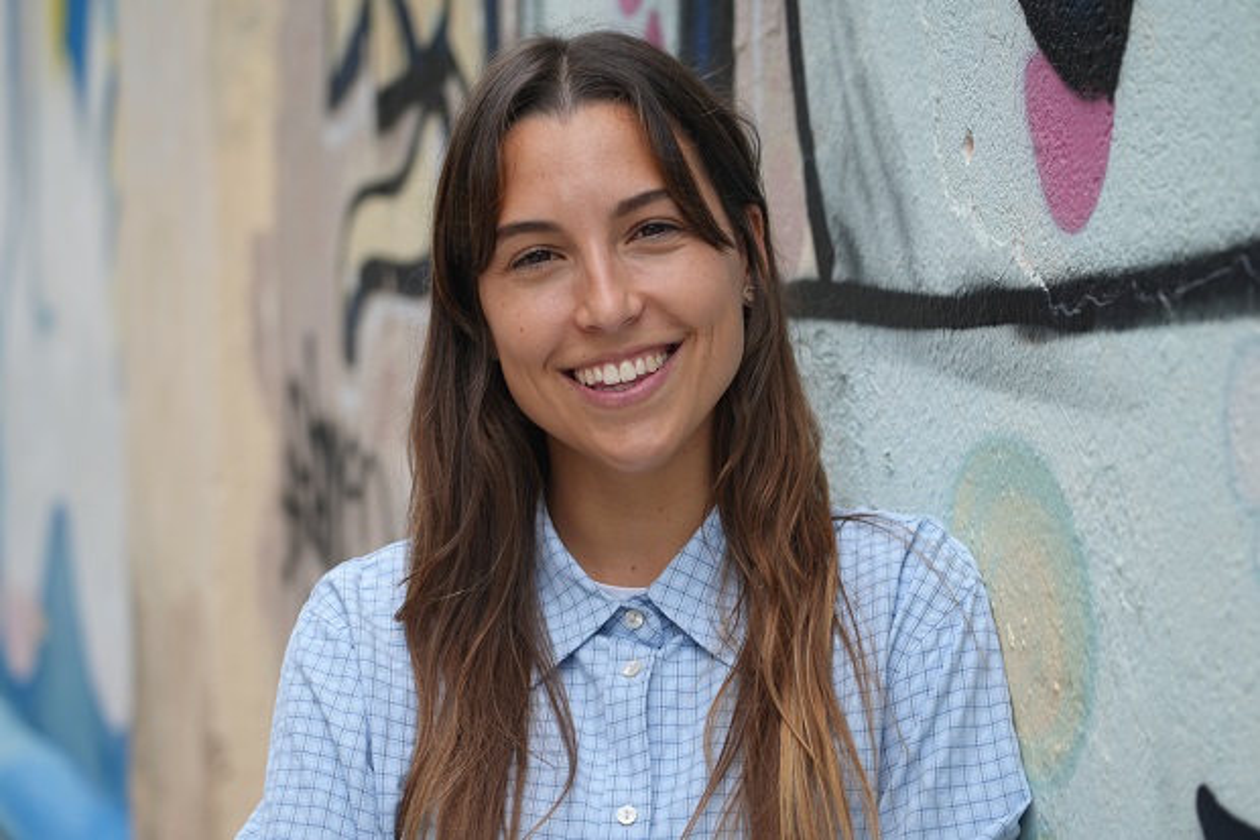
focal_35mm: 105
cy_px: 420
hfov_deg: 19.5
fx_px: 3674
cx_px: 630
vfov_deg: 13.0
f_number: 4
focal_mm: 105
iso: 100
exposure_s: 1/200
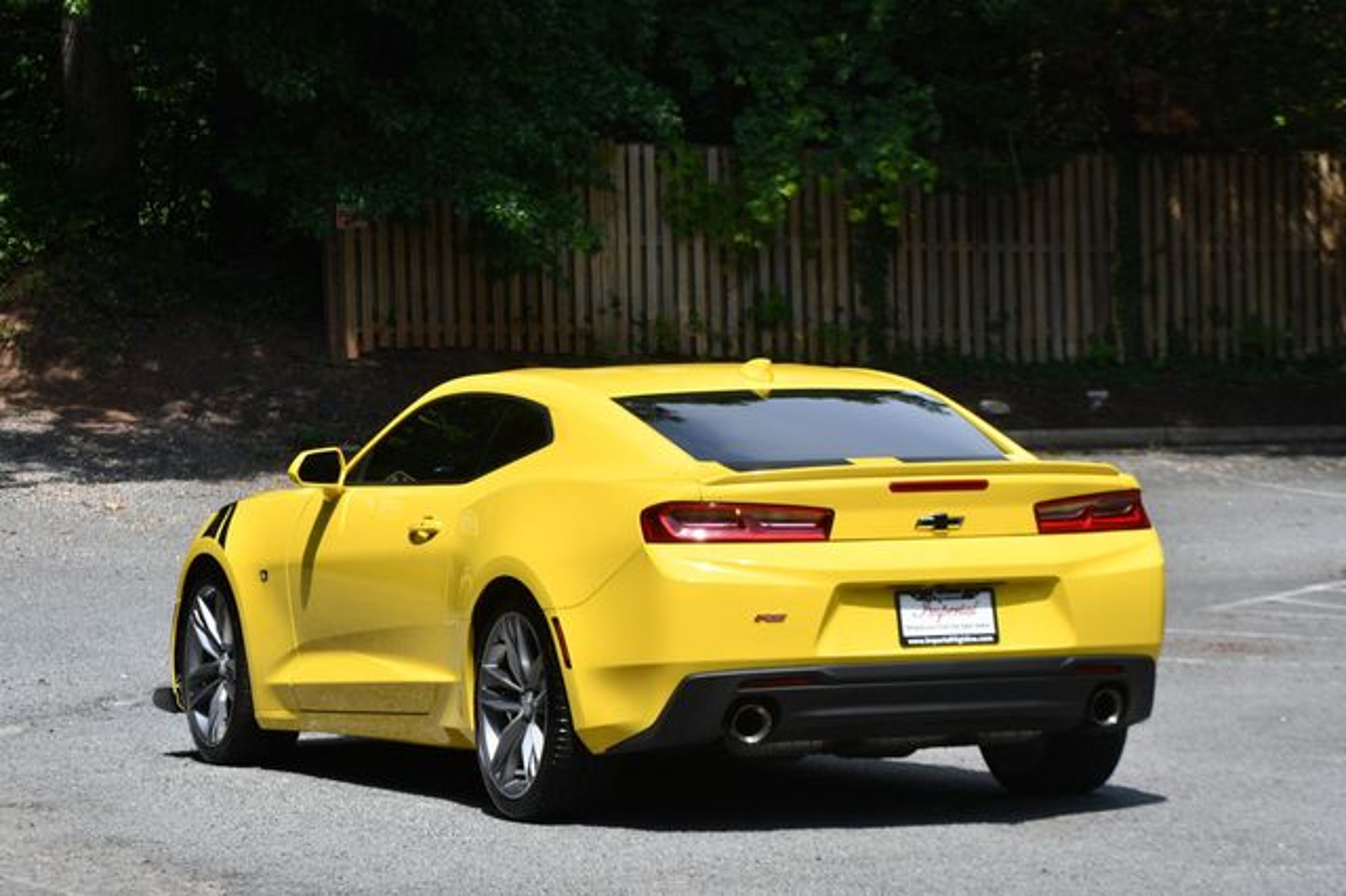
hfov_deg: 15.2
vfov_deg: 10.1
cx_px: 673
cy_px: 448
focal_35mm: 135
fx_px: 5045
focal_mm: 90
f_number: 9
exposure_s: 1/320
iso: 100
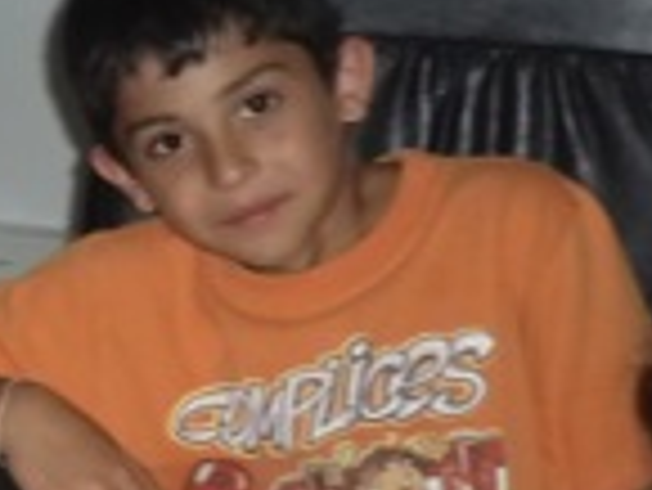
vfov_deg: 9.2
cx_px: -479
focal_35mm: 161
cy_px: 171
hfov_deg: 11.5
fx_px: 3035
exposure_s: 1/125
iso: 250
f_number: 2.8
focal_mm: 4.4
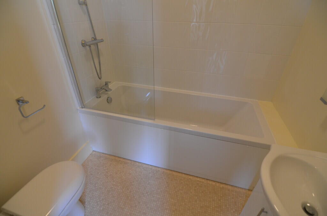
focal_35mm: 16
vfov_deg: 71.8
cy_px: 108
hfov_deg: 95.1
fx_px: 150
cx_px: 164
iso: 400
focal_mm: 11
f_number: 4
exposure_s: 1/60
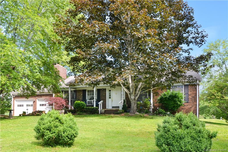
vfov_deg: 43.5
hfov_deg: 62.0
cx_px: 114
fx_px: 190
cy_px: 76
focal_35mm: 30
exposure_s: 1/60
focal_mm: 20
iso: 200
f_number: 11
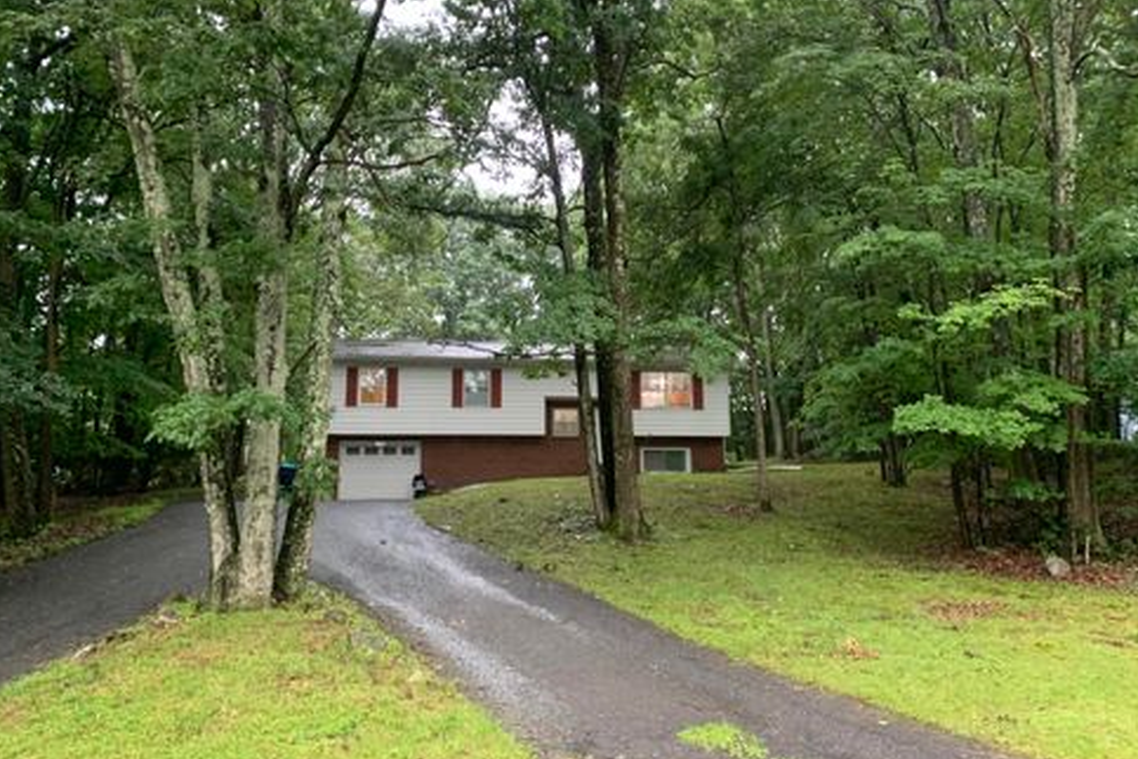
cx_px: 563
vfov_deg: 46.4
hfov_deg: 65.5
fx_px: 885
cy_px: 383
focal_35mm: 28
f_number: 1.8
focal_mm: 4.25
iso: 400
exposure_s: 1/58
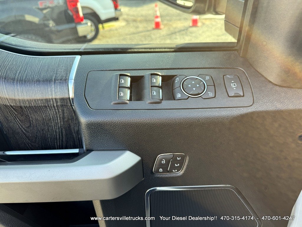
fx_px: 209
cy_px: 114
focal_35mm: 24
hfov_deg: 71.6
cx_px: 151
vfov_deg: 56.8
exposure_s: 1/121
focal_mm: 6.76
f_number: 1.78
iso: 50
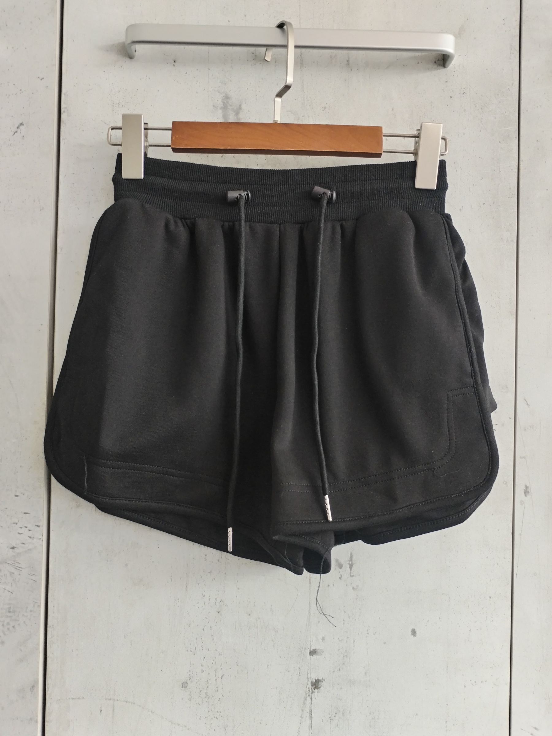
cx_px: 276
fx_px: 617
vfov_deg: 61.7
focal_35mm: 29
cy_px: 368
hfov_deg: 48.2
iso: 199
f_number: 1.8
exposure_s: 1/100
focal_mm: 4.75
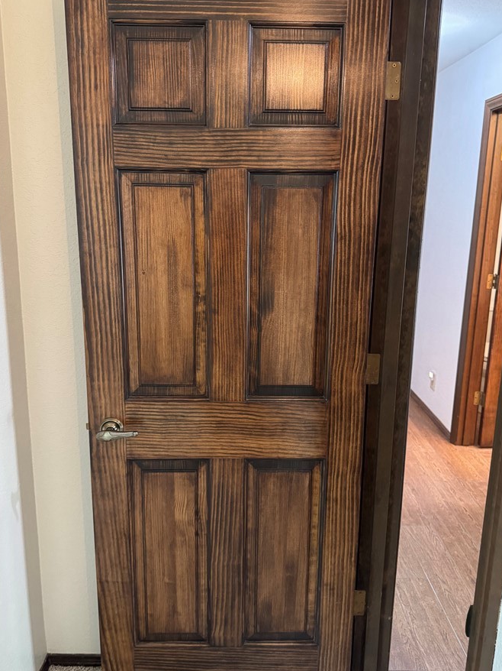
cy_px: 324
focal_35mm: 28
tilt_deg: -12.0
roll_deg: -1.4
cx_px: 250
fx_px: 542
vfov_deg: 63.4
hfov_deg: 49.7
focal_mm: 6.76
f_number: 1.78
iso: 640
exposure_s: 1/60
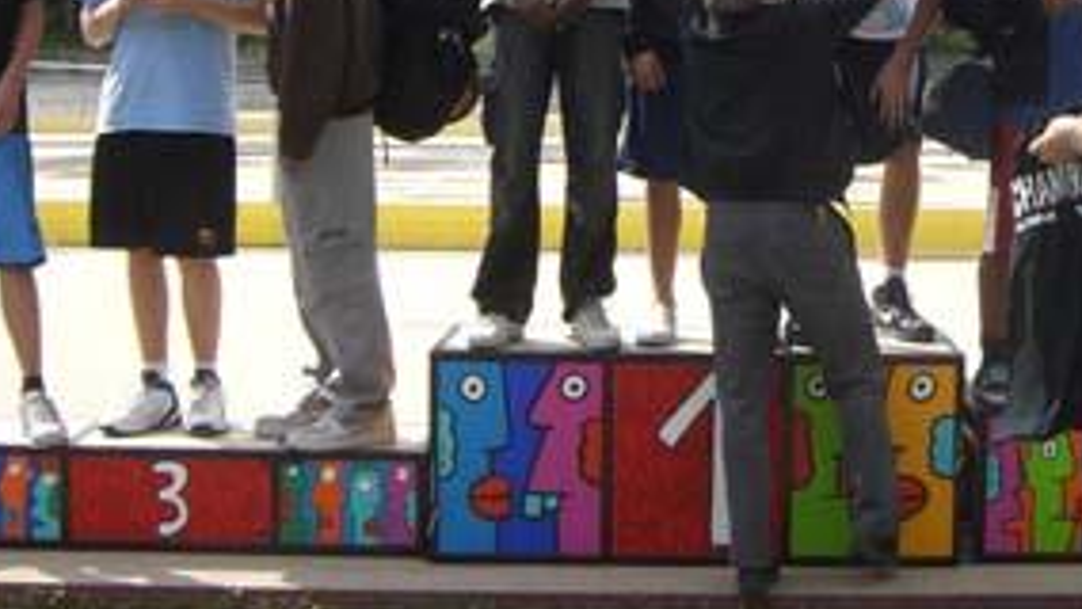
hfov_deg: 28.8
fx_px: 2095
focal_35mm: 73
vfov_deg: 16.5
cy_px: 139
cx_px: 716
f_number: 4.3
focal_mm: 6.2
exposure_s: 1/400
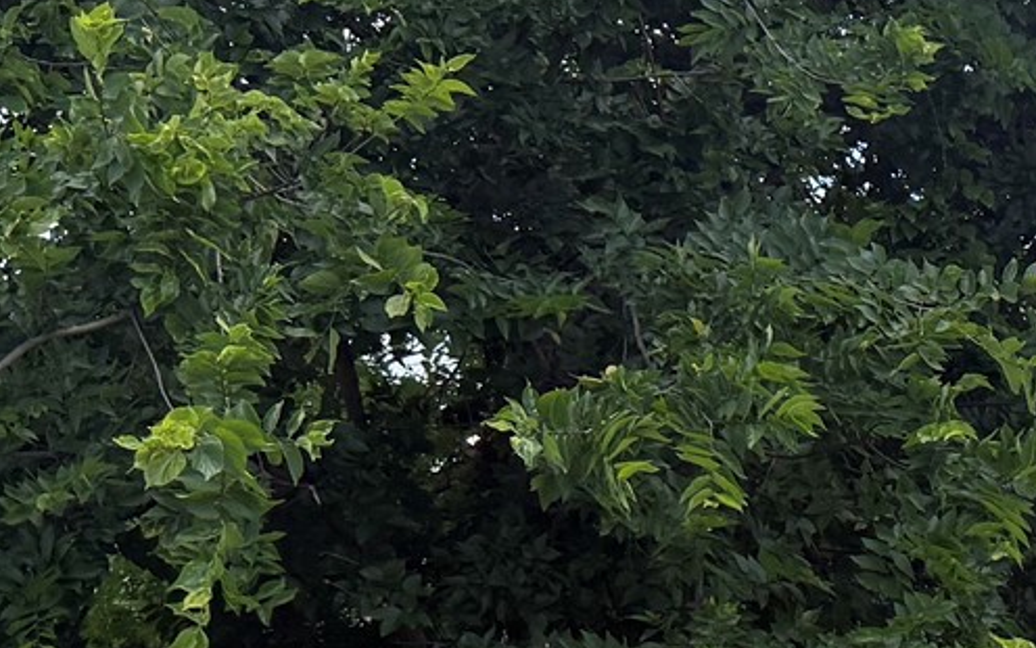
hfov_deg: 18.0
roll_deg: -0.6
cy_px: 755
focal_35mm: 105
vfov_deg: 12.2
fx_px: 2965
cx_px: 1496
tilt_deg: +1.7
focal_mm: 6.76
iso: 100
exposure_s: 1/3145
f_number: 1.78
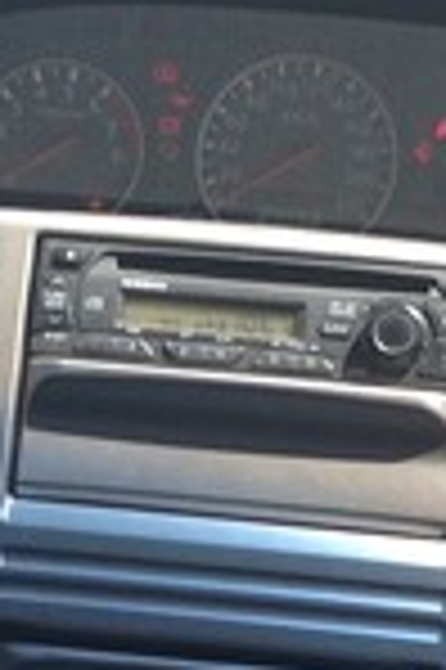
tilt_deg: -16.3
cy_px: 706
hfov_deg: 7.4
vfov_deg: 11.1
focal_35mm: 184
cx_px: 36
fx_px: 3427
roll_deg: +0.1
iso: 50
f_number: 2.4
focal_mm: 4.12
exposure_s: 1/246
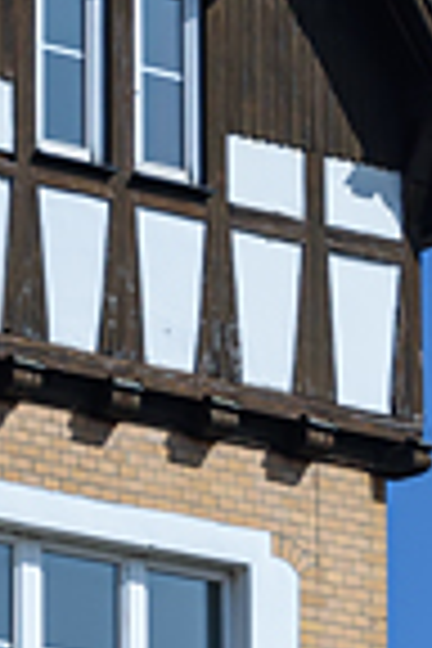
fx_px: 5906
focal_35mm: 328
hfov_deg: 4.2
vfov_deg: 6.1
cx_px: -32
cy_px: 1197
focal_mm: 35
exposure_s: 1/1250
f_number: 6.3
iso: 140
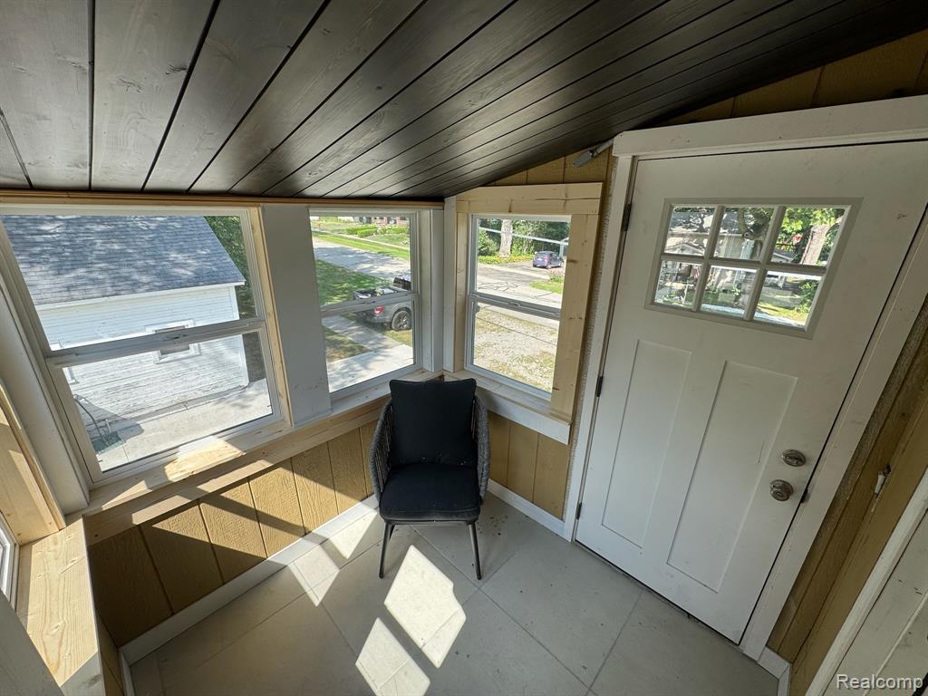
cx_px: 464
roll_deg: -1.0
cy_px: 348
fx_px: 375
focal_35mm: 14
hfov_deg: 102.1
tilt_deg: -20.0
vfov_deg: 85.7
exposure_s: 1/485
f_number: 2.2
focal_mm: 2.22
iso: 40
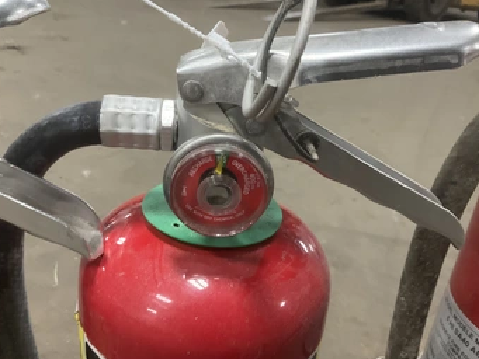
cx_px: 237
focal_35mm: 34
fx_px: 471
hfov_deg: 53.9
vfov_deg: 41.8
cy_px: 174
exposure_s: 1/60
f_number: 1.8
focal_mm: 3
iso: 250
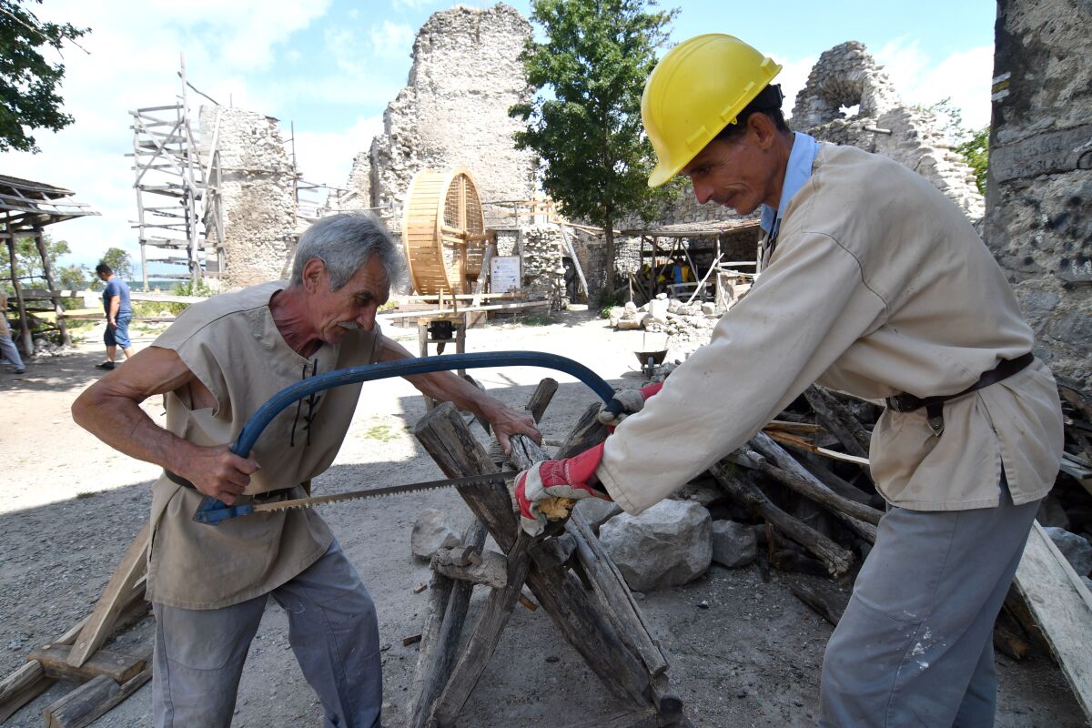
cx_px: 546
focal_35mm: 18
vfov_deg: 67.4
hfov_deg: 90.0
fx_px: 546
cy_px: 364
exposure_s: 1/320
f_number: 5.6
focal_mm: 12
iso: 100
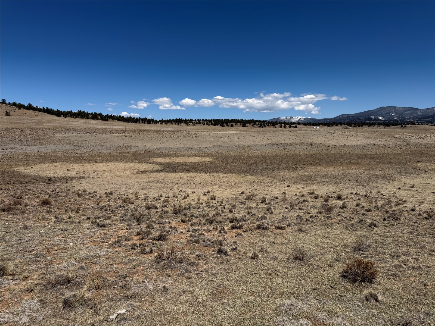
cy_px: 163
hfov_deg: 71.6
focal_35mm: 24
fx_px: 302
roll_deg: +0.6
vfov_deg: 56.8
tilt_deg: -8.4
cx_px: 218
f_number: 1.78
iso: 80
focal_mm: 6.76
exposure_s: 1/9091
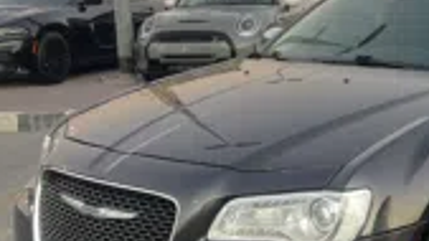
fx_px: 762
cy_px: 114
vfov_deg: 18.0
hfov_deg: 30.4
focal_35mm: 67
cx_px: 368
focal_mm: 5.7
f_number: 1.5
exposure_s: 1/50
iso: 250
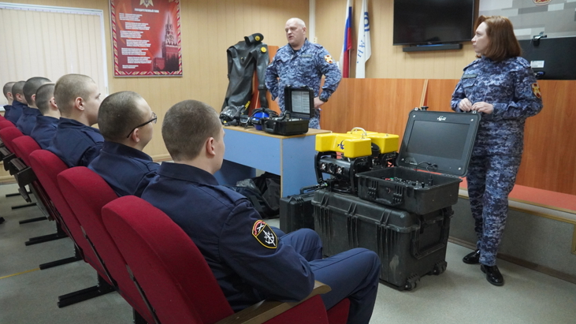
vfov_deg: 40.2
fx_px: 443
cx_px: 282
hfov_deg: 66.1
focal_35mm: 29
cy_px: 152
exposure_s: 1/160
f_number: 4
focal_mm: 18
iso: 4000
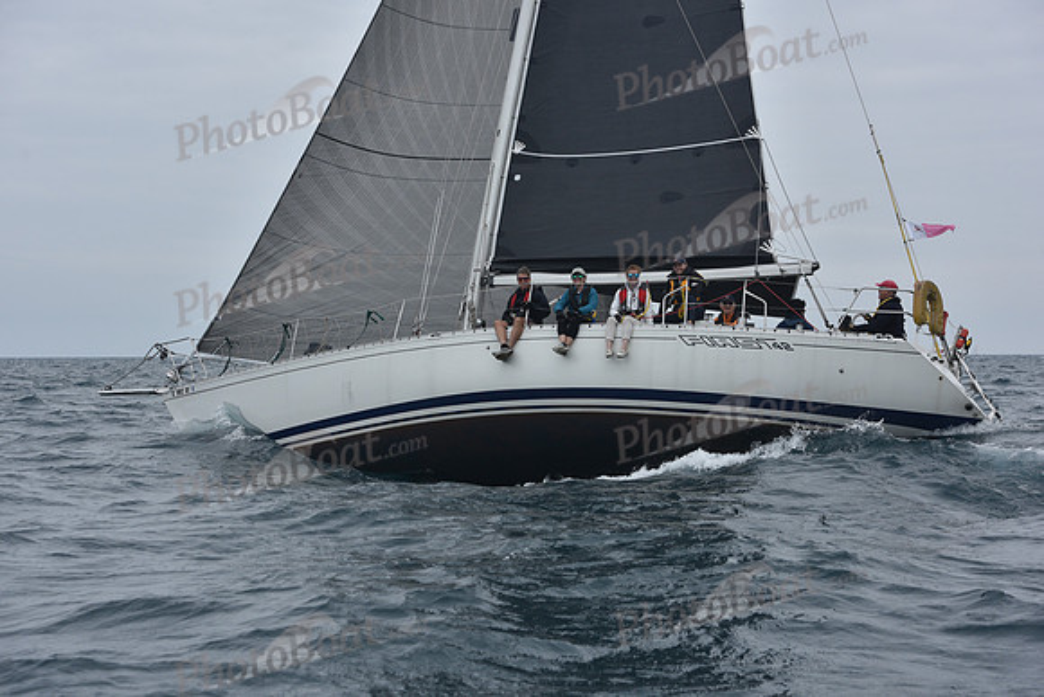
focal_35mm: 70
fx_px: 2030
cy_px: 348
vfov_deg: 19.5
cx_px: 522
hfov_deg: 28.8
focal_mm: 70
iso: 250
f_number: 7.1
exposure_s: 1/800
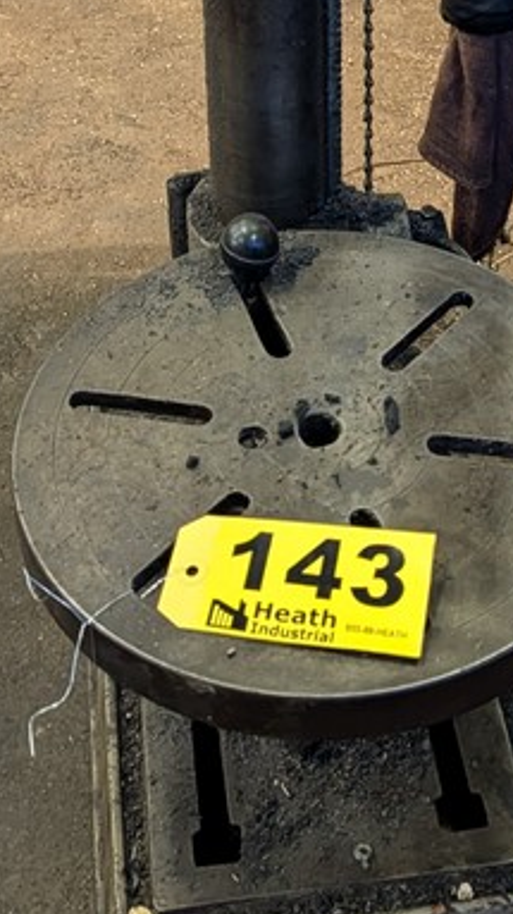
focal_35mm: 70
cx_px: 321
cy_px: -165
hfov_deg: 17.2
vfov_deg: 26.9
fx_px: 1695
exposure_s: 1/40
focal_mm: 6.9
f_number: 1.68
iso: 720
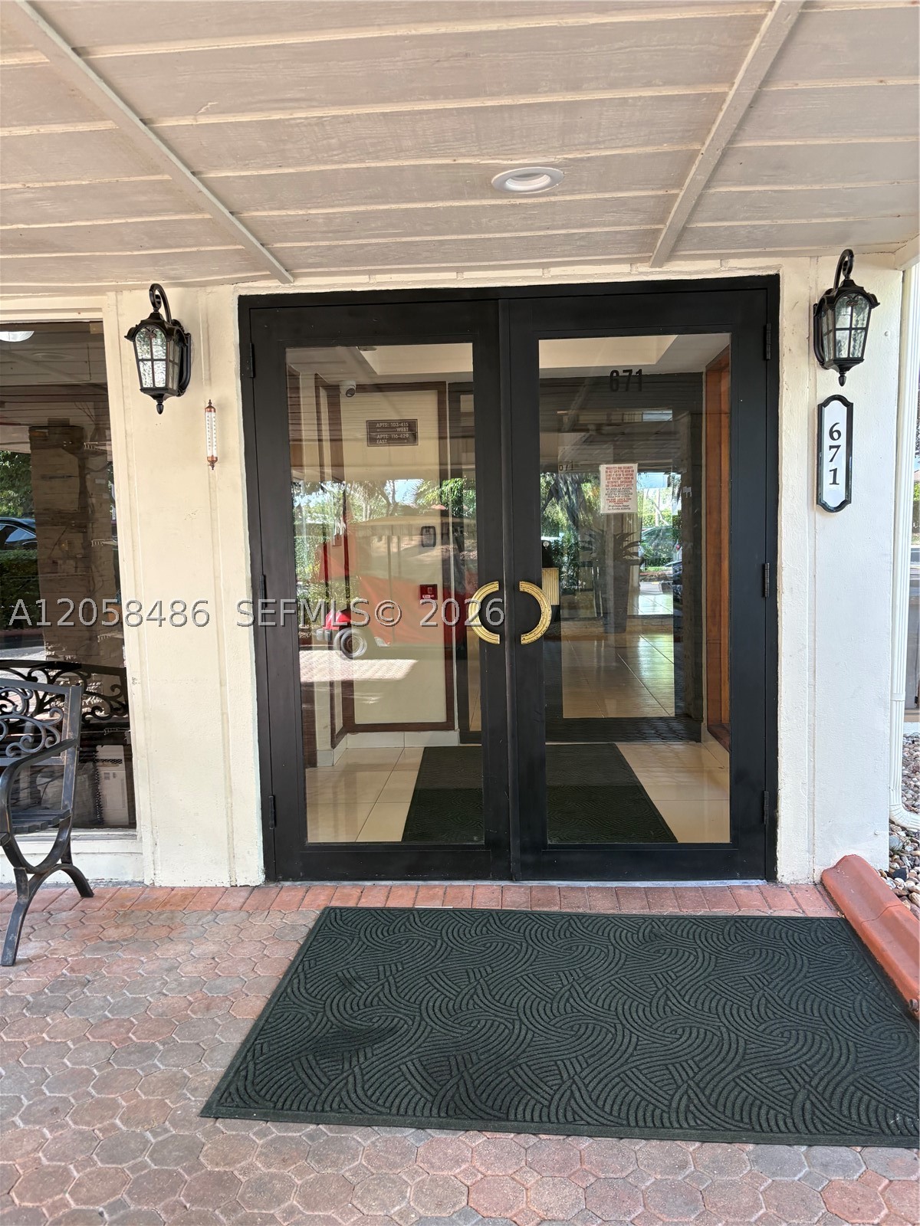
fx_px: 921
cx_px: 460
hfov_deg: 53.1
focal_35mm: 26
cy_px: 613
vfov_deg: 67.3
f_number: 1.6
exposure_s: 1/122
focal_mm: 5.96
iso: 100
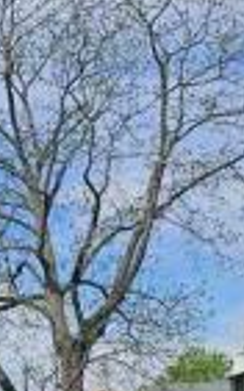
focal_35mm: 115
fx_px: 1225
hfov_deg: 10.5
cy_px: 194
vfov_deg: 18.1
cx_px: -226
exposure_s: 1/1723
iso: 10
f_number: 1.7
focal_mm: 6.3
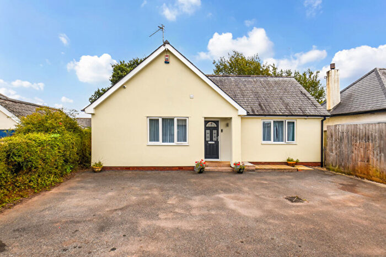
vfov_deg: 69.7
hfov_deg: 92.4
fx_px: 185
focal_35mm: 17
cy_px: 128
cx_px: 193
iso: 100
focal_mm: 11.5
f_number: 7.1
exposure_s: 1/200
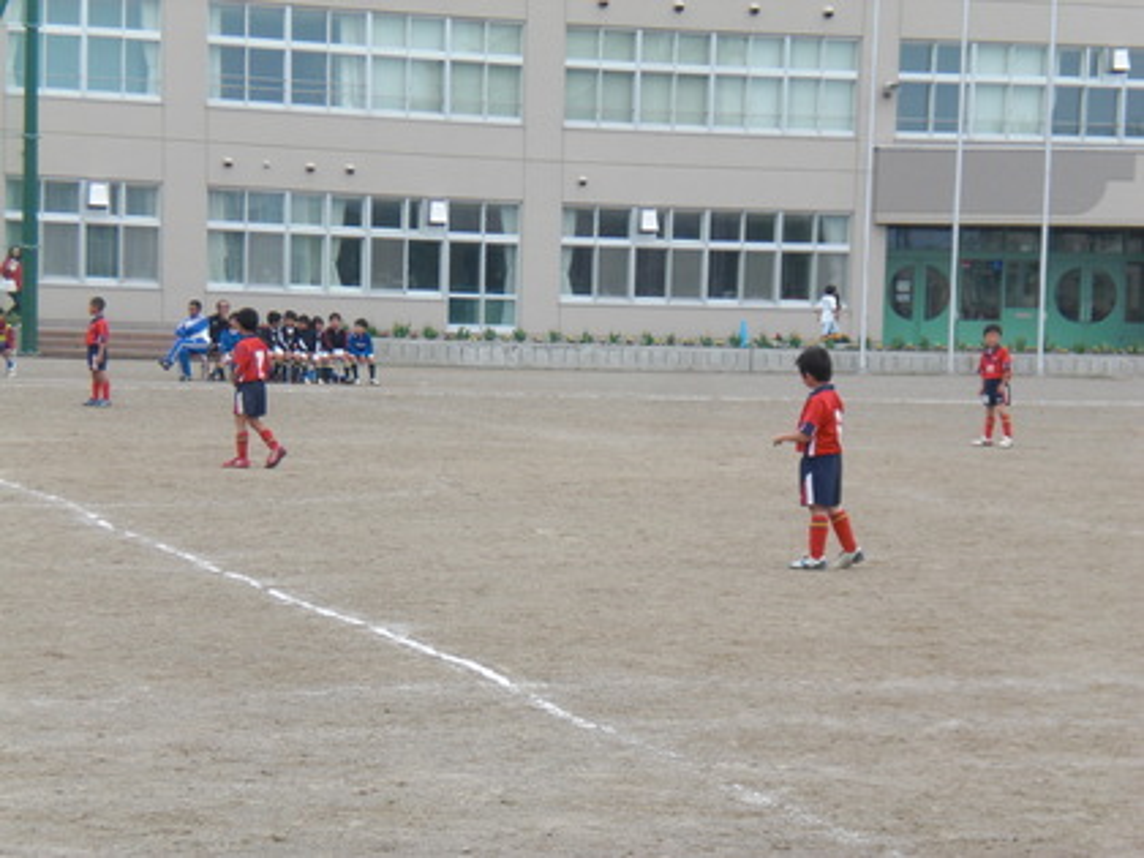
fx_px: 3305
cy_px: 429
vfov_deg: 14.8
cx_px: 572
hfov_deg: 19.6
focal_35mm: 100
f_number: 5.4
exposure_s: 1/200
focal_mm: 16.51
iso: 64
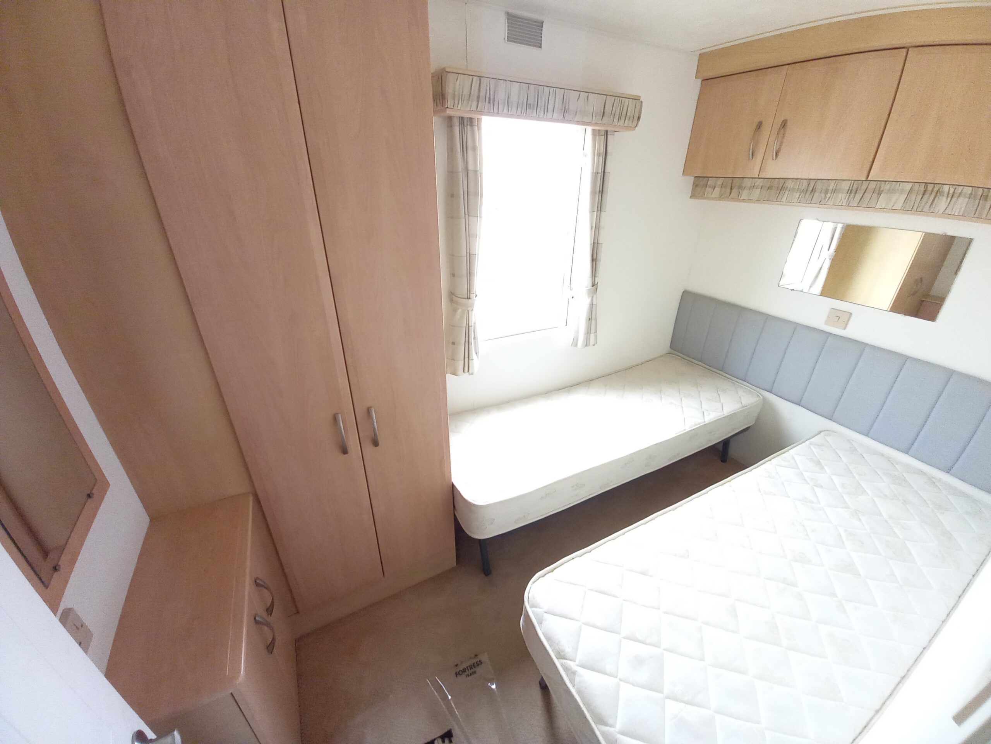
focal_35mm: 13
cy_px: 372
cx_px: 496
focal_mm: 1.42
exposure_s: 1/50
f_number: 2.2
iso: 200
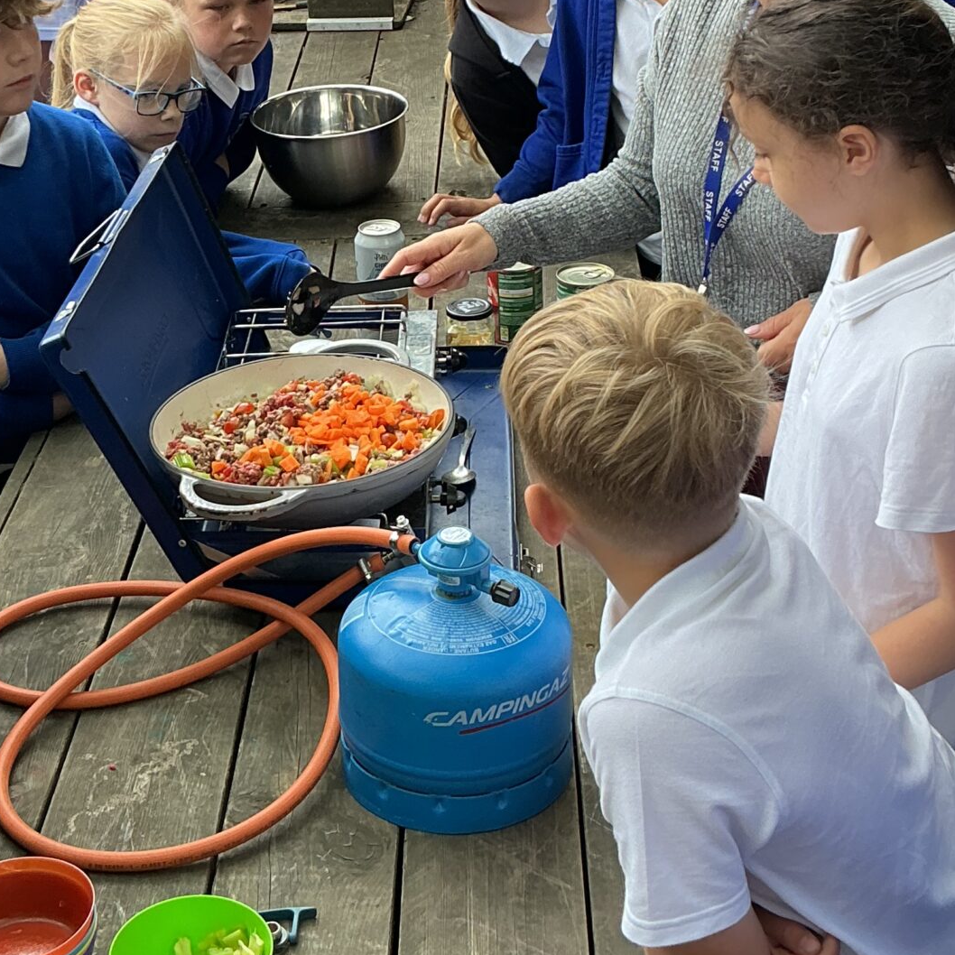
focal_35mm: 62
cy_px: 294
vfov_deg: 27.5
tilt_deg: -24.0
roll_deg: +0.2
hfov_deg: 27.7
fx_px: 1935
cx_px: 466
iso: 50
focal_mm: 3
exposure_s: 1/120
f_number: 1.8
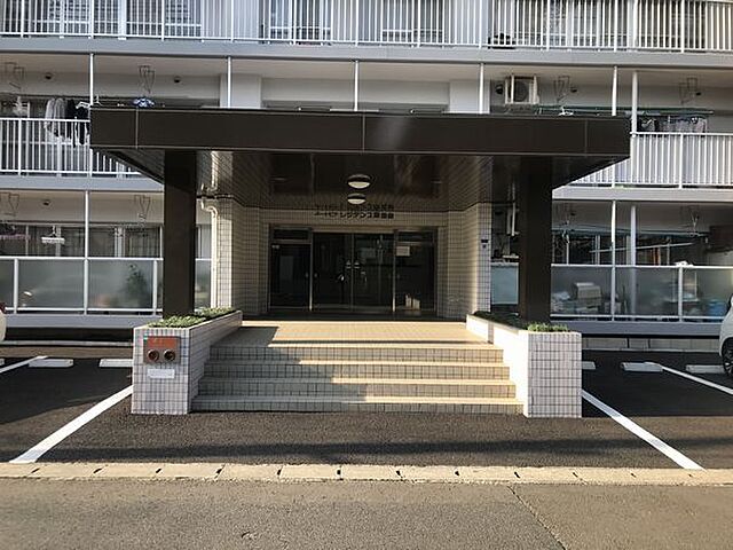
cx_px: 366
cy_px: 275
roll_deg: -1.7
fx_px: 593
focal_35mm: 28
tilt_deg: +1.8
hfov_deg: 63.4
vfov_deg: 49.7
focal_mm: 3.99
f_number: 1.8
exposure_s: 1/484
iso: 20
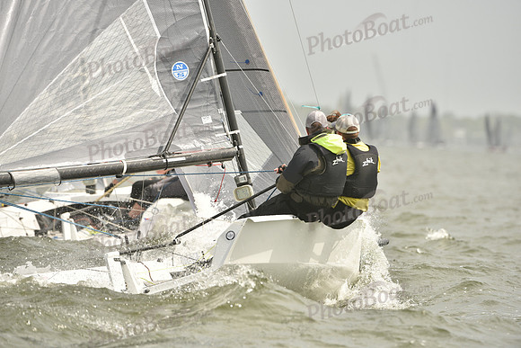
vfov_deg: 4.6
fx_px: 4342
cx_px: 260
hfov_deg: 6.9
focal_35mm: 300
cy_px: 174
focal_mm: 300
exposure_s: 1/1250
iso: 320
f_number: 6.3
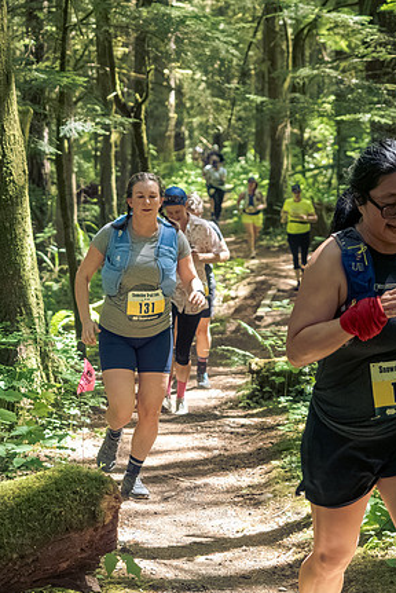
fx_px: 1927
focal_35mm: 117
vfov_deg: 17.5
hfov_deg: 11.7
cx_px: 165
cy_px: 296
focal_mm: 40
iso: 4000
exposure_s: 1/1000
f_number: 2.8
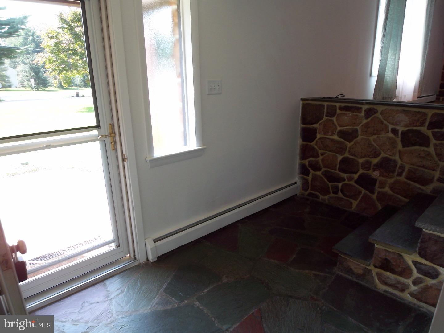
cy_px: 166
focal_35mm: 23
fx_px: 295
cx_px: 222
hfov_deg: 73.9
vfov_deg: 58.9
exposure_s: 1/40
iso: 50
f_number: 2.8
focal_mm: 3.8
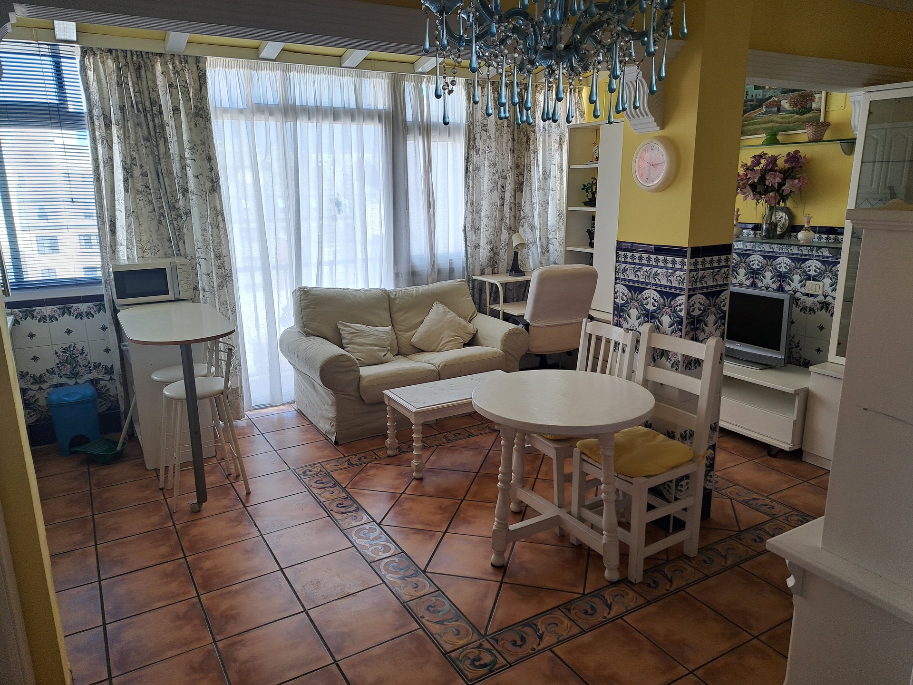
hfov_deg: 71.6
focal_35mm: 24
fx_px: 633
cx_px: 456
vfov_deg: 56.8
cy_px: 342
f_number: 1.8
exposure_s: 1/127
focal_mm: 5.23
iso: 50
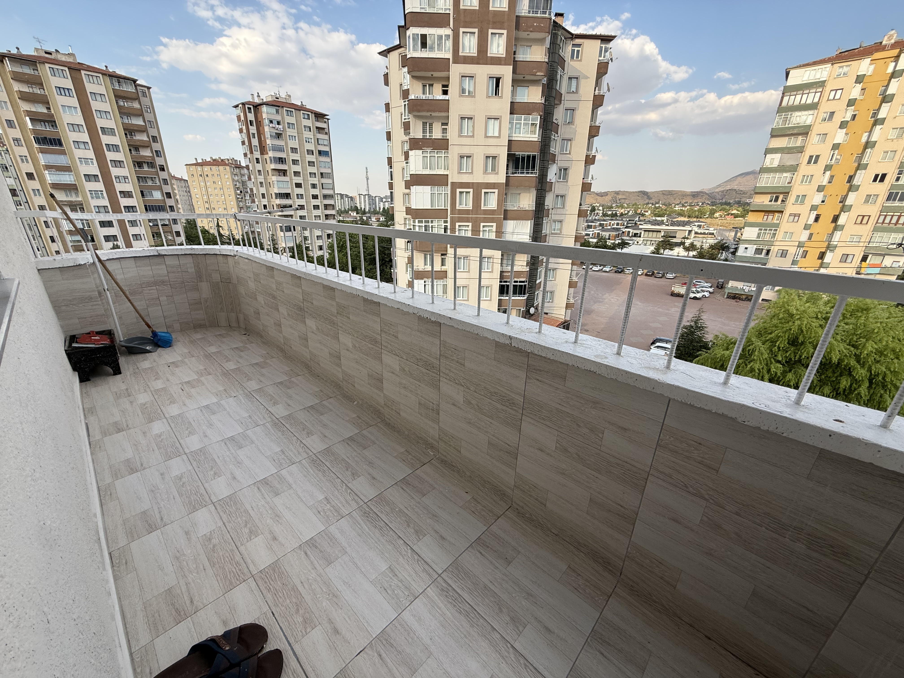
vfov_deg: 85.7
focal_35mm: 14
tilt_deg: -20.1
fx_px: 366
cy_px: 339
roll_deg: -1.4
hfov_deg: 102.1
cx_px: 452
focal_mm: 2.22
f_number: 2.2
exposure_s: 1/411
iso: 50
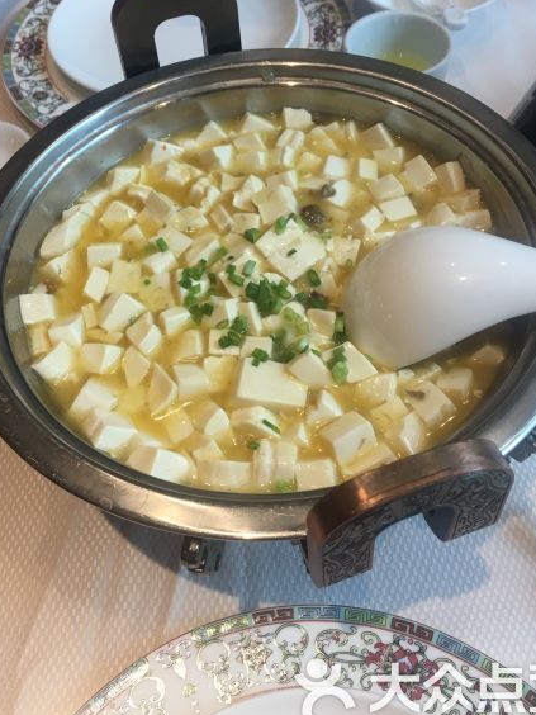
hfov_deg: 39.6
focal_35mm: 36
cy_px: 311
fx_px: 743
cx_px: 279
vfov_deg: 51.2
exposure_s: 1/33
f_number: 2.2
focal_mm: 4.15
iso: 25
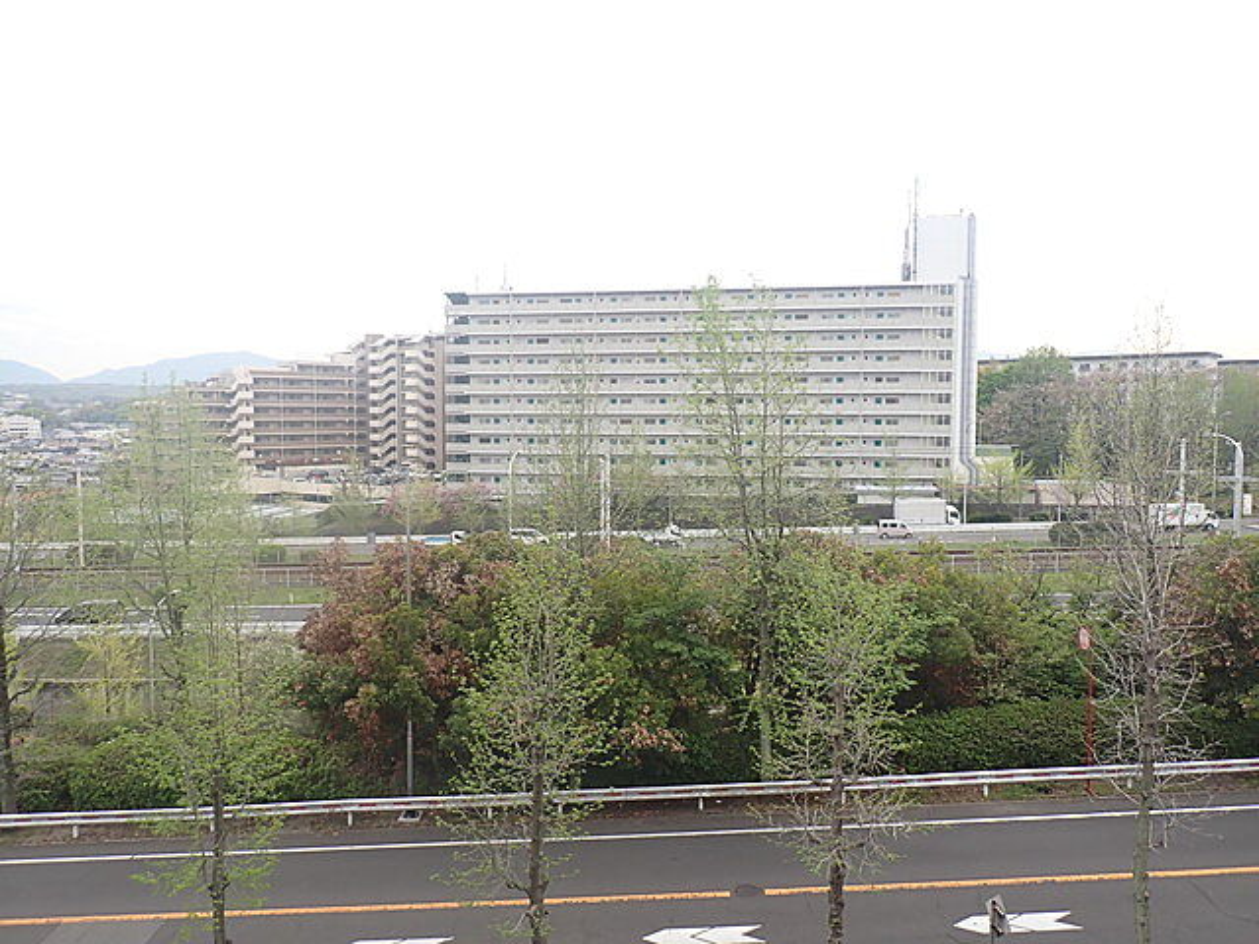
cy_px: 472
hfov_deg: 69.4
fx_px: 909
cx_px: 630
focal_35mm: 25
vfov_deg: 54.9
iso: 100
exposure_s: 1/320
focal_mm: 4.5
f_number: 2.8
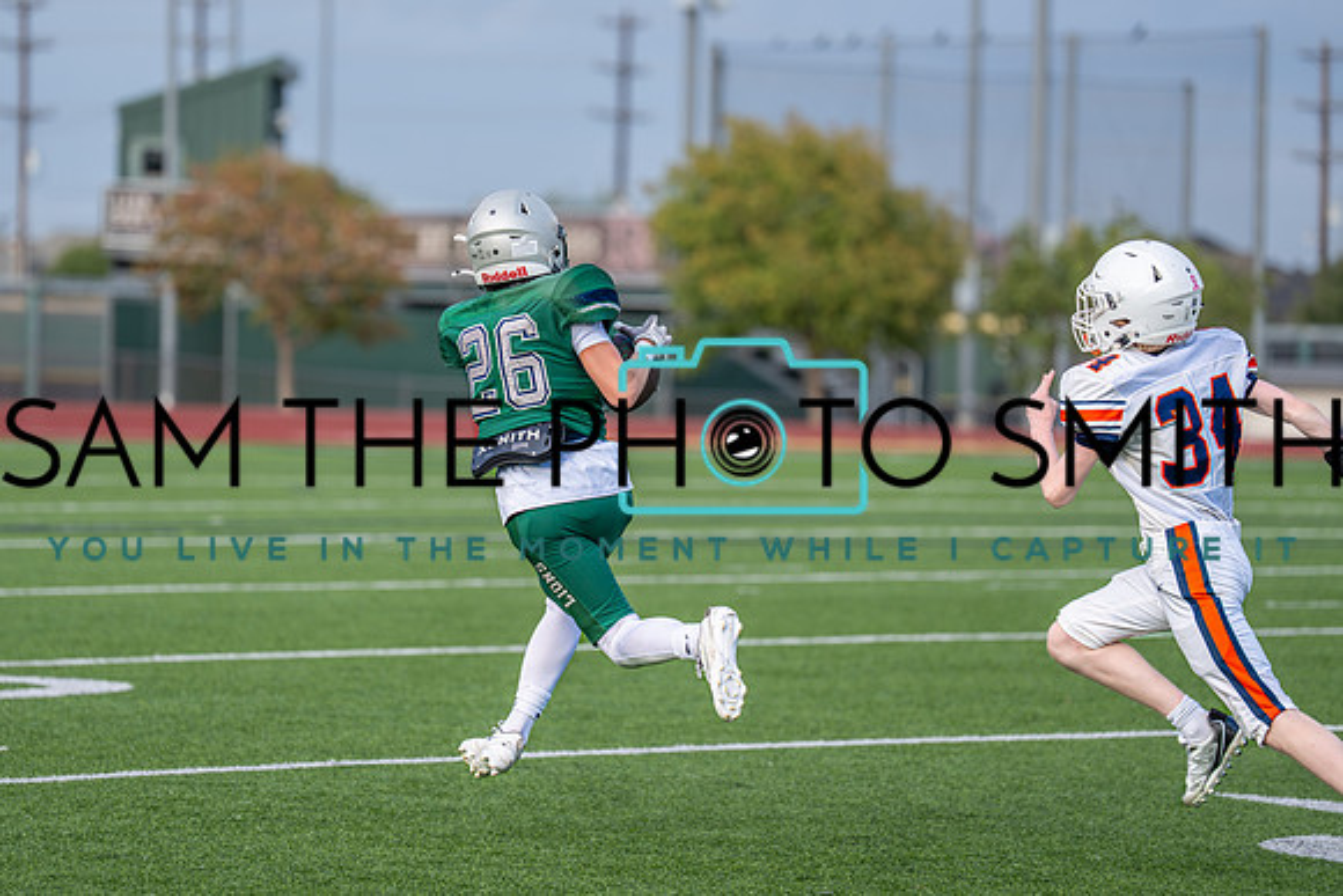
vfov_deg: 7.7
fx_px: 6690
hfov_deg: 11.5
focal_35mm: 179
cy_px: 409
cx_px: 556
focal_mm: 153
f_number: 2.8
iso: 160
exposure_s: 1/1000
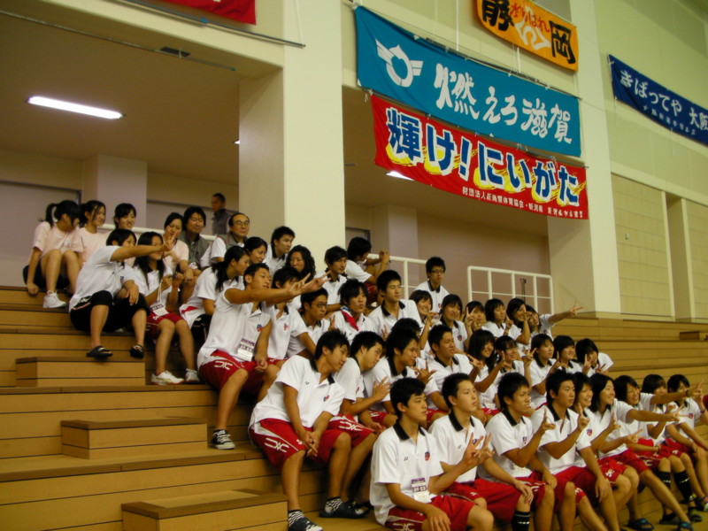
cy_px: 266
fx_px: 777
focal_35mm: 38
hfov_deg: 49.0
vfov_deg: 37.7
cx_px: 354
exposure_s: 1/30
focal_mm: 6.3
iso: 67
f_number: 3.5
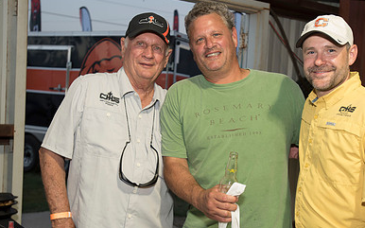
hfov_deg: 41.0
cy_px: 137
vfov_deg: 26.3
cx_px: 210
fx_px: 487
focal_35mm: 49
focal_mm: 32
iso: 250
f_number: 4
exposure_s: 1/60
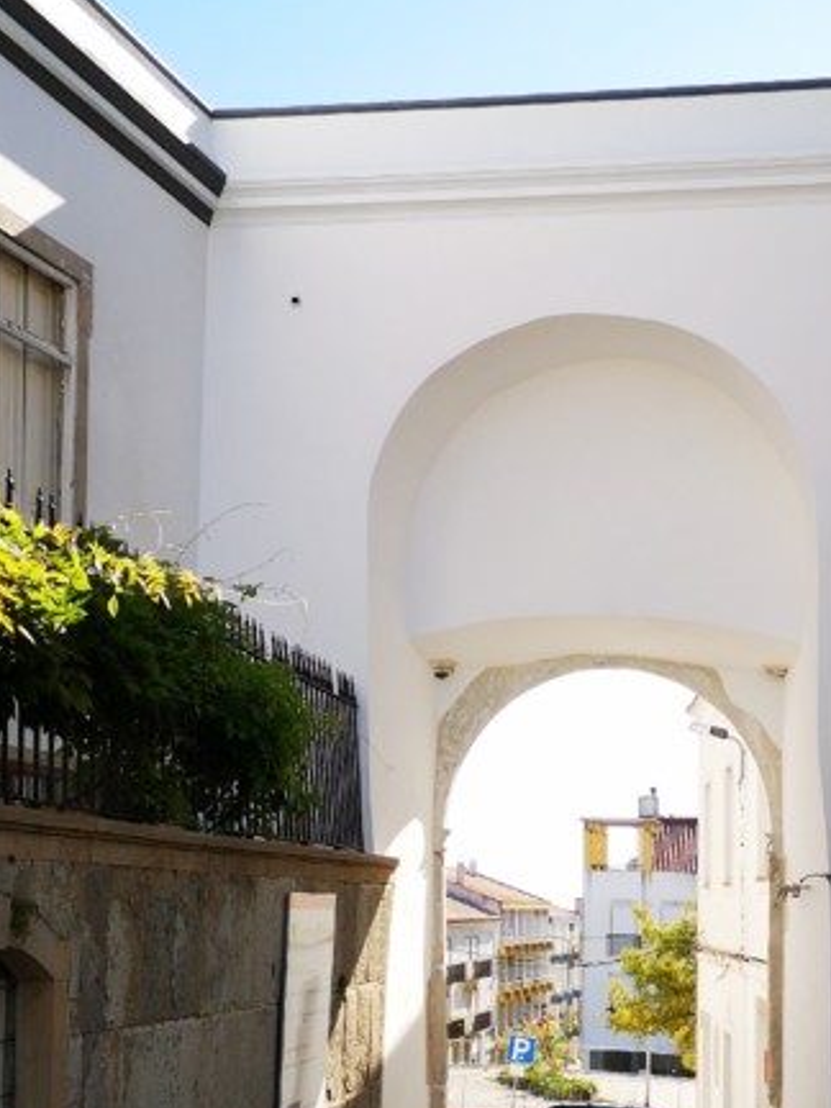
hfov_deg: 24.3
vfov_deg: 31.7
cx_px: 549
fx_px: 1920
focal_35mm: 60
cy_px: 808
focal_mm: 3.95
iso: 50
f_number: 1.8
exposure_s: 1/1252
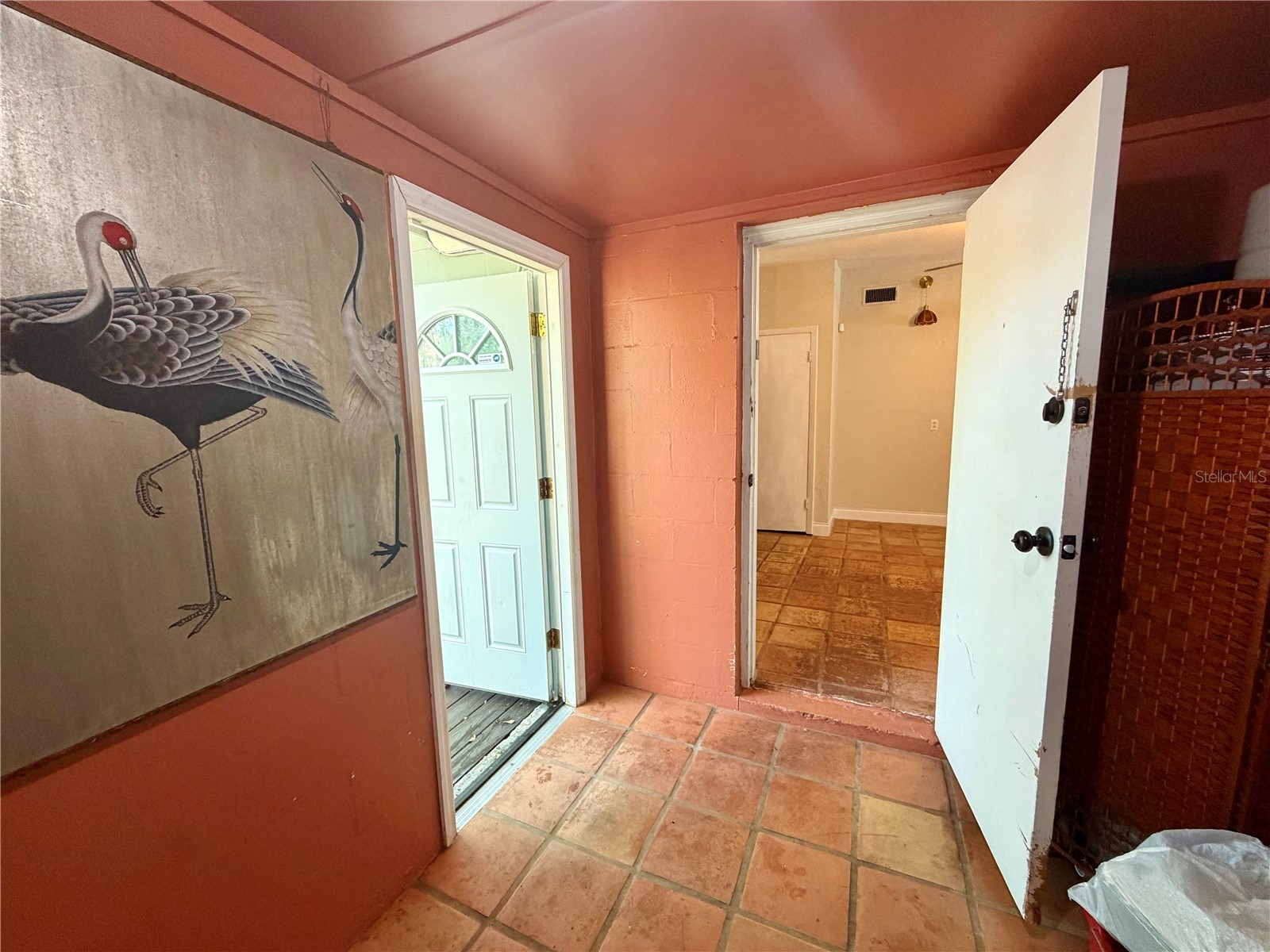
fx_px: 514
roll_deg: +1.8
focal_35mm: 14
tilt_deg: -7.8
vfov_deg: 85.7
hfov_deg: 102.1
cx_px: 635
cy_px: 476
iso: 320
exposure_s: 1/66
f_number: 2.2
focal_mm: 2.22
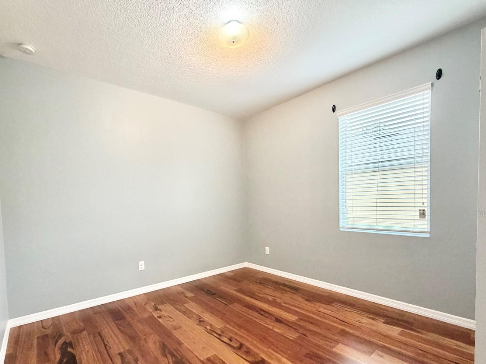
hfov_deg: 90.7
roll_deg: +1.4
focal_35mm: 17
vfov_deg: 74.1
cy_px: 213
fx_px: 239
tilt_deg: -3.5
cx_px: 218
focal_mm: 2.22
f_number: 2.2
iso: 320
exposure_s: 1/113
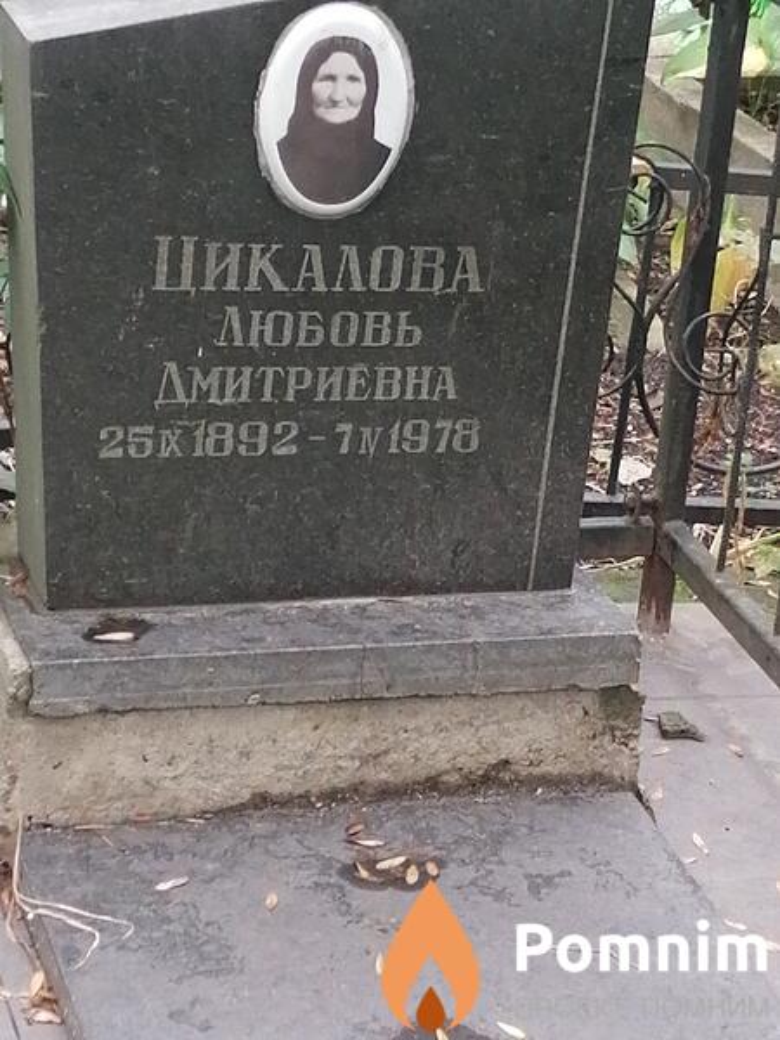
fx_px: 3365
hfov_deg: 13.2
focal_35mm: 112
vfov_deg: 17.6
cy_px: 520
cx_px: 390
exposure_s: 1/50
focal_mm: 4.75
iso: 100
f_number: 1.8
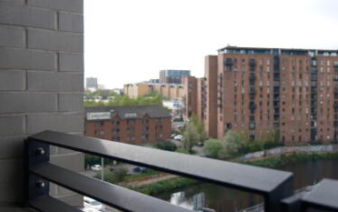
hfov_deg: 46.1
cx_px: 194
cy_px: 93
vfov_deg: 29.9
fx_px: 396
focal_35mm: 43
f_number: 3.2
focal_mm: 22
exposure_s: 1/100
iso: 125
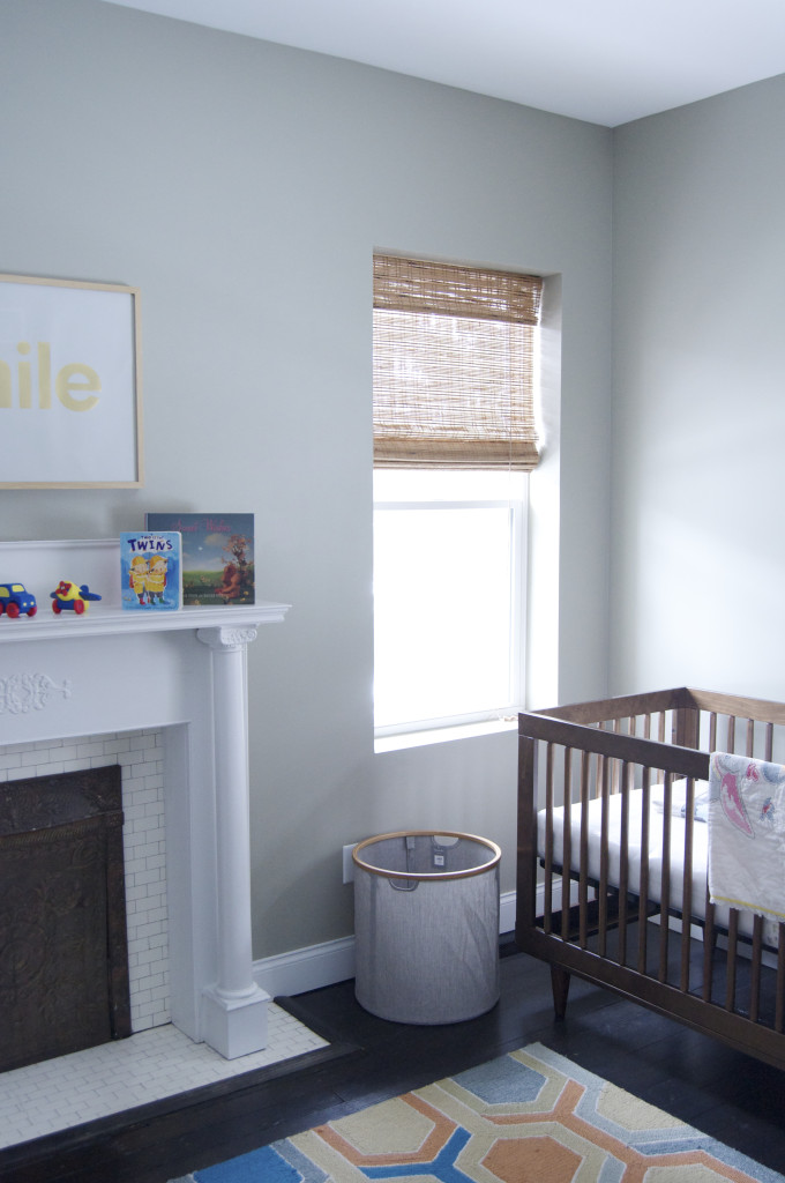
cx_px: 392
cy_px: 592
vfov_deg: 55.2
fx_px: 1131
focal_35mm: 34
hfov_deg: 38.3
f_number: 5
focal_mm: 23
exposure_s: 1/15
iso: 1600
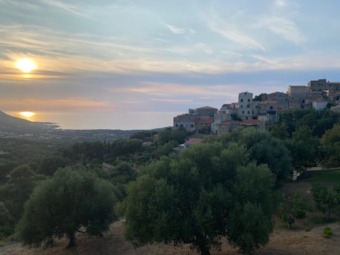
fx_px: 255
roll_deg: -0.1
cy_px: 128
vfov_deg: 53.1
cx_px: 170
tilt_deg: -4.9
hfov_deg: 67.3
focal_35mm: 26
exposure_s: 1/1927
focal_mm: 4.25
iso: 32
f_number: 1.8
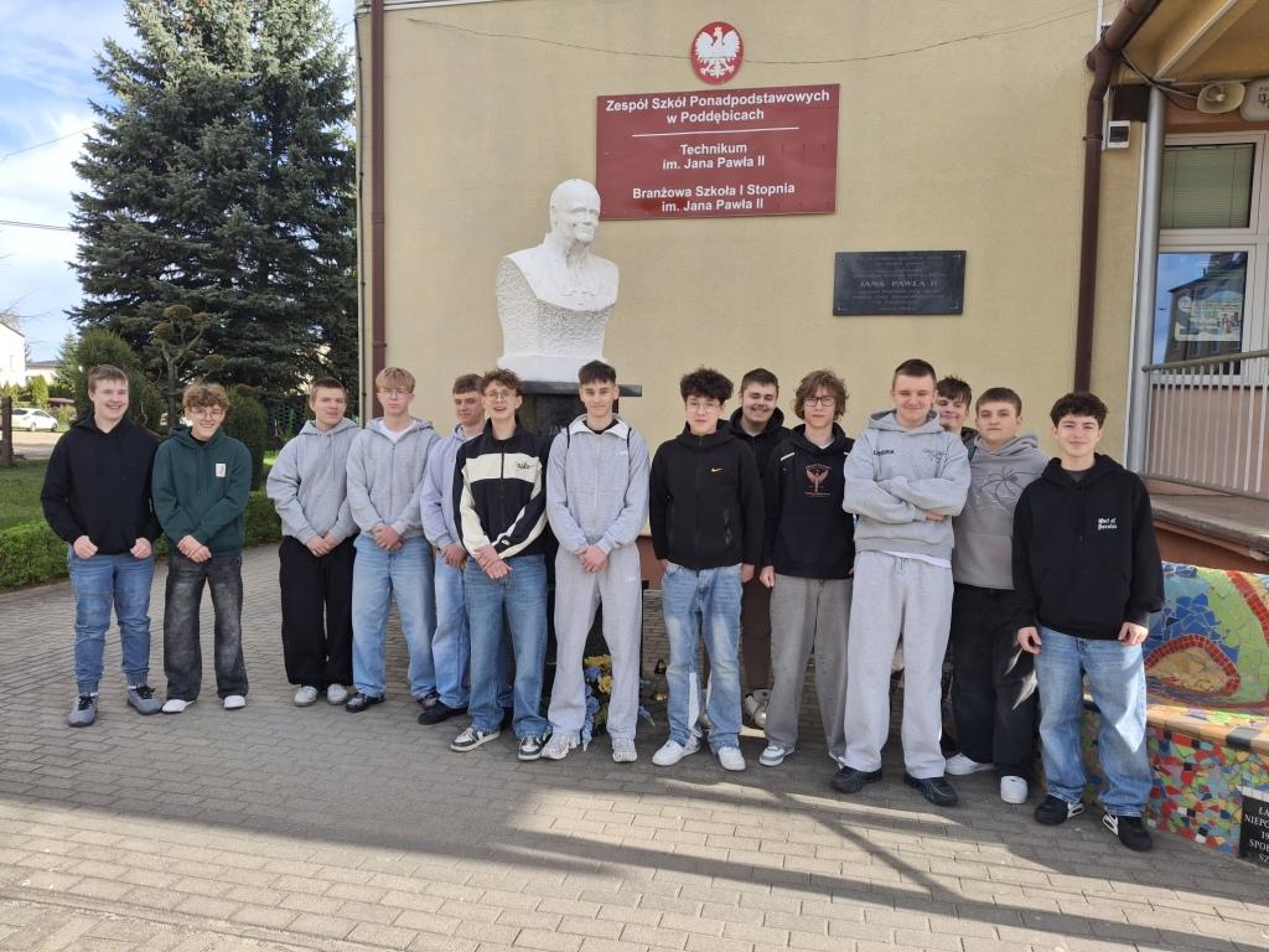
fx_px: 916
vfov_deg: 54.9
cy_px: 476
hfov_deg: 69.4
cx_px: 634
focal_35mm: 25
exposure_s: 1/528
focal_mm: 4.69
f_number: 1.8
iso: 25
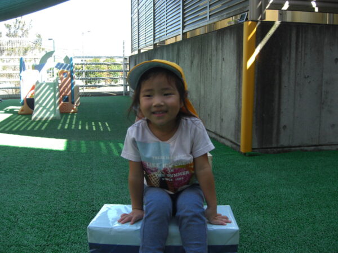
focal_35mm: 38
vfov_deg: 37.7
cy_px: 126
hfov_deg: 49.0
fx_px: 371
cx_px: 169
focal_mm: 7.9
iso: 80
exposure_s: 1/200
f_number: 2.8
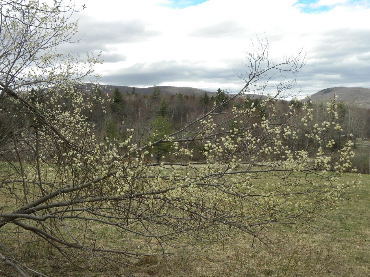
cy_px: 138
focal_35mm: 33
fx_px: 353
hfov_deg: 55.4
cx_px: 185
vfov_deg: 42.9
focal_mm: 5.9
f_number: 5
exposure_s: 1/218
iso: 64
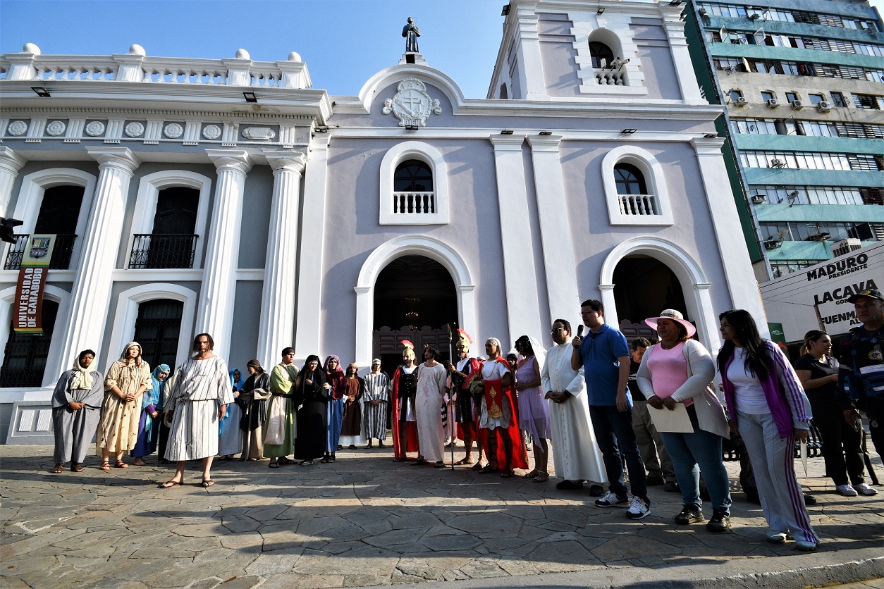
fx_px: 368
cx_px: 442
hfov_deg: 100.4
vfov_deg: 77.3
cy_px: 294
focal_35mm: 15
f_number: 11
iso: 400
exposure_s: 1/500
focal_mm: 10
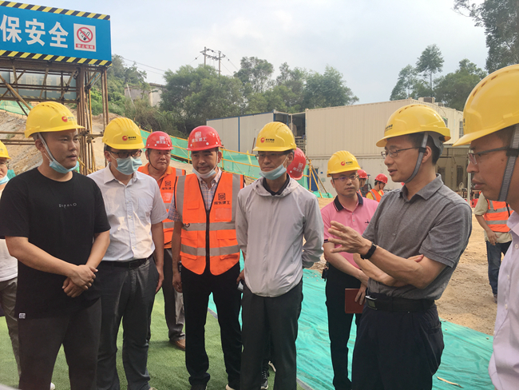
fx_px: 435
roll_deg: +1.5
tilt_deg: -4.2
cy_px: 195
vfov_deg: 48.3
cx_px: 260
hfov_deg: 61.6
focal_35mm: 29
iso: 25
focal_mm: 4.15
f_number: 2.2
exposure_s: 1/601
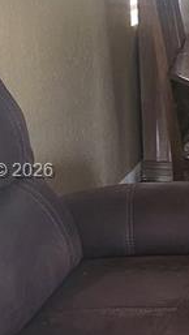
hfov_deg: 9.6
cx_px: 399
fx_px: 1040
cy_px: 172
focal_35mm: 117
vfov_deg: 18.3
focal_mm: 5.4
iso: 320
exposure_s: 1/120
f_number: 1.8
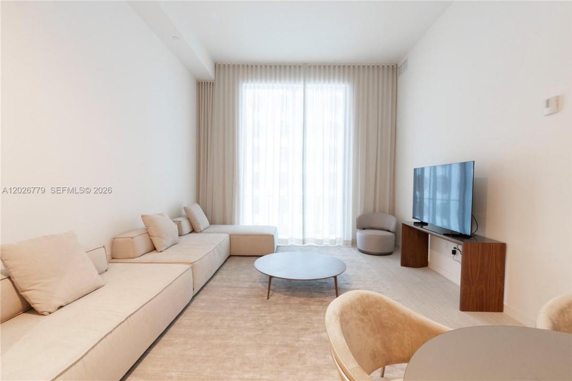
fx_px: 262
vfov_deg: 72.1
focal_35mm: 16
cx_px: 286
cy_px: 190
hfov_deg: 95.0
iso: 400
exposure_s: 1/3
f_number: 7.1
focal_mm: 11
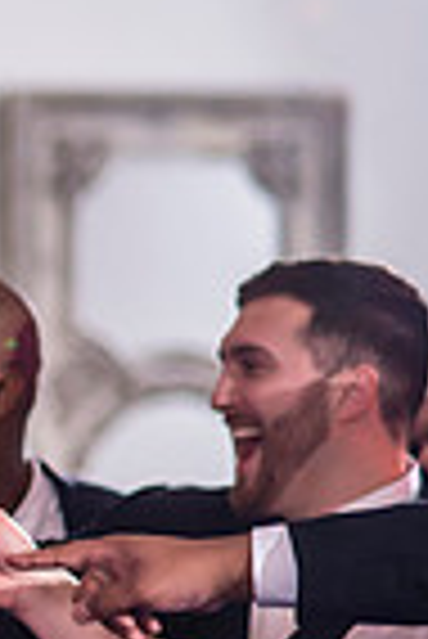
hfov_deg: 3.9
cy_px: 560
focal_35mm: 347
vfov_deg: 5.9
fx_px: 6173
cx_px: -788
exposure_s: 1/200
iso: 400
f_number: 1.8
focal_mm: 85
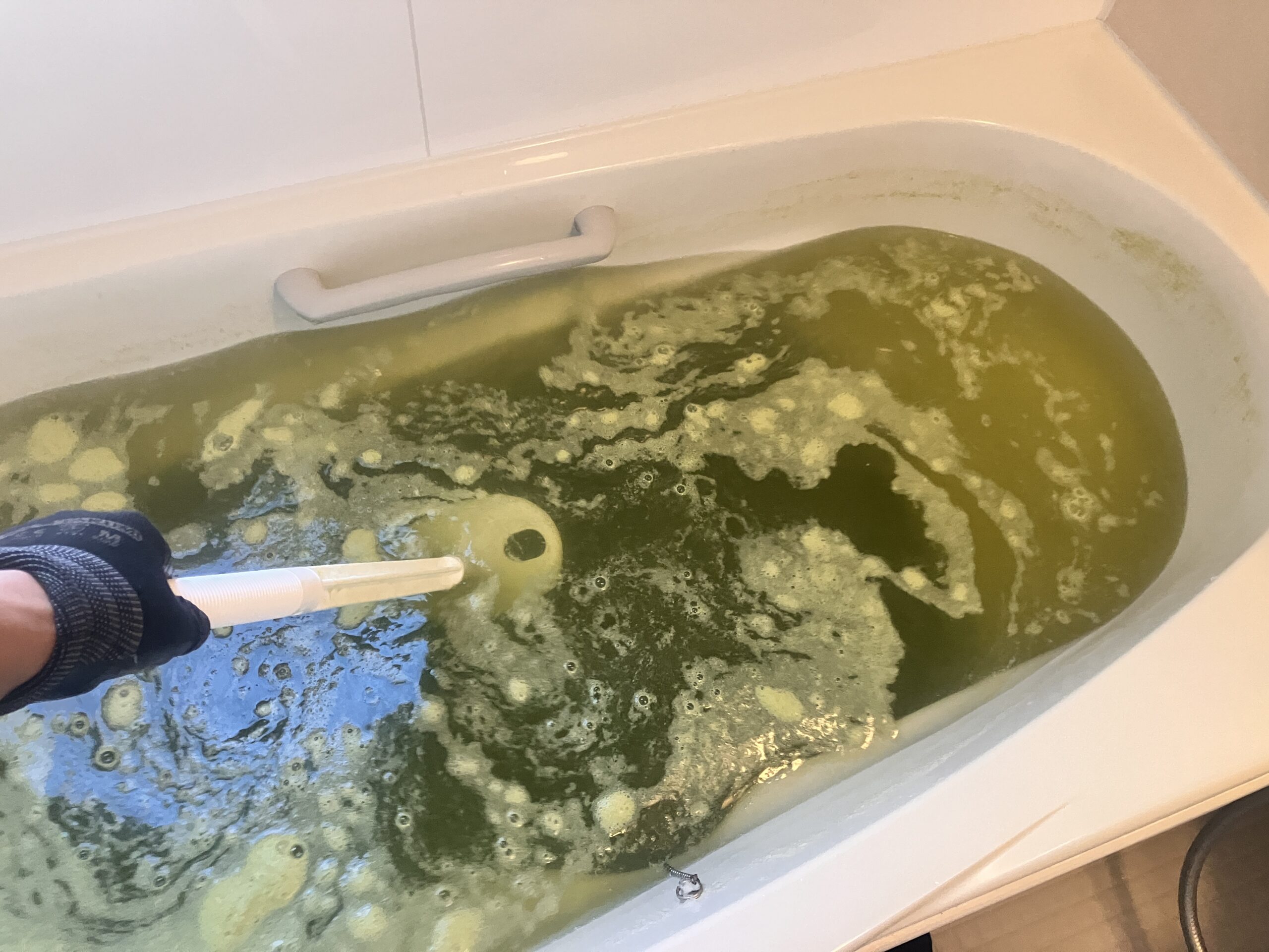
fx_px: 1026
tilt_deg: -57.4
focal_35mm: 28
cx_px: 634
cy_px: 476
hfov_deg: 63.4
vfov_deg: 49.7
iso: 250
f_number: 1.8
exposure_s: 1/60
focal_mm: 3.99
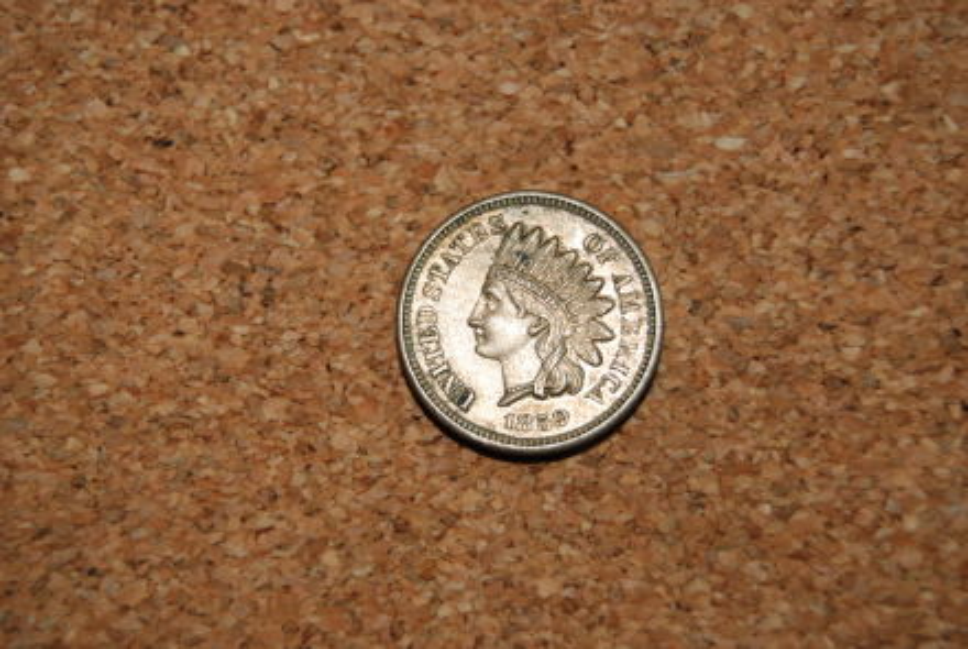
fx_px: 2222
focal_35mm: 82
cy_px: 324
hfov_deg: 24.6
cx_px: 484
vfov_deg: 16.6
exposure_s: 1/60
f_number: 5.6
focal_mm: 55
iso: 200
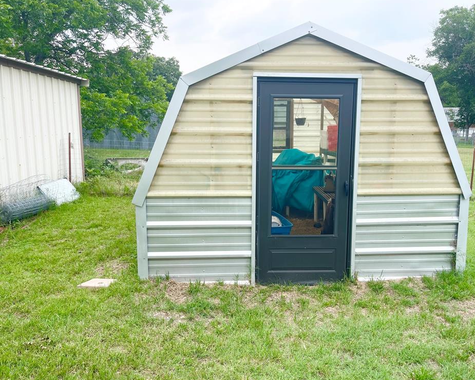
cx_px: 255
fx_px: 380
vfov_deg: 53.2
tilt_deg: -9.5
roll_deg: +0.0
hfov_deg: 64.0
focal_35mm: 27
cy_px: 184
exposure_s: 1/1212
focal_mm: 5.1
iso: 32
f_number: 1.6
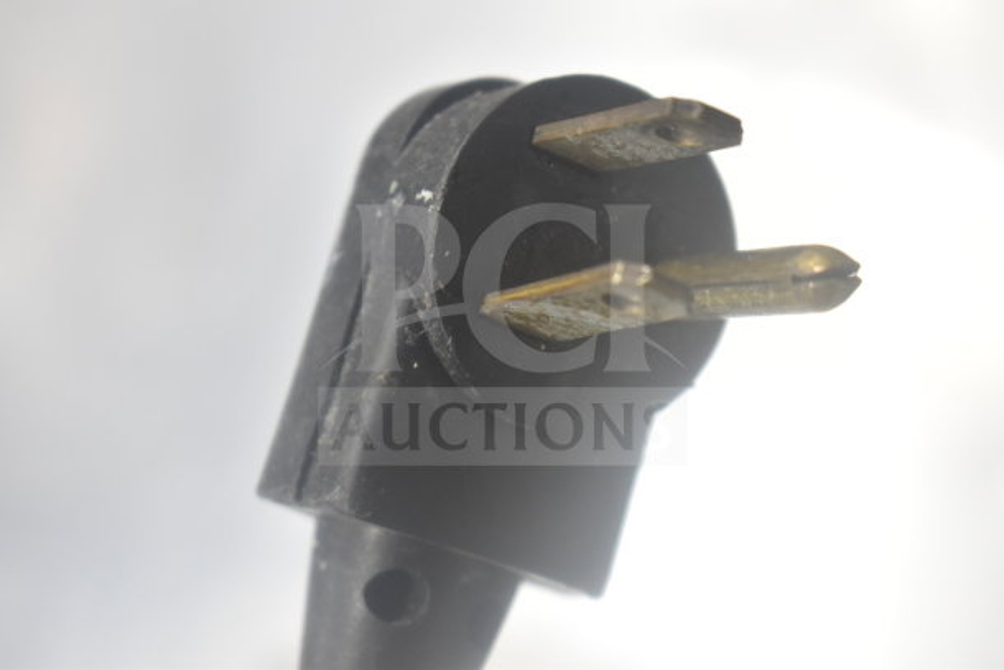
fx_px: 2301
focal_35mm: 82
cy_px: 335
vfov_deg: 16.6
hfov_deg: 24.6
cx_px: 502
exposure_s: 1/100
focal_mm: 55
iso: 900
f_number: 5.6
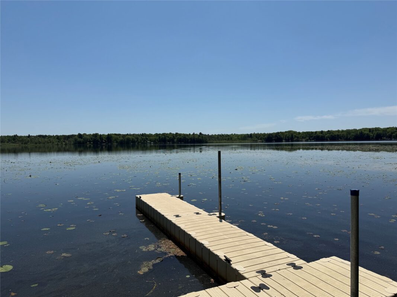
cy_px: 148
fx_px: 275
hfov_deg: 71.6
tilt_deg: -1.8
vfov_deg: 56.8
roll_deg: +0.6
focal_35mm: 24
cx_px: 198
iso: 80
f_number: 1.78
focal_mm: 6.76
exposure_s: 1/10309
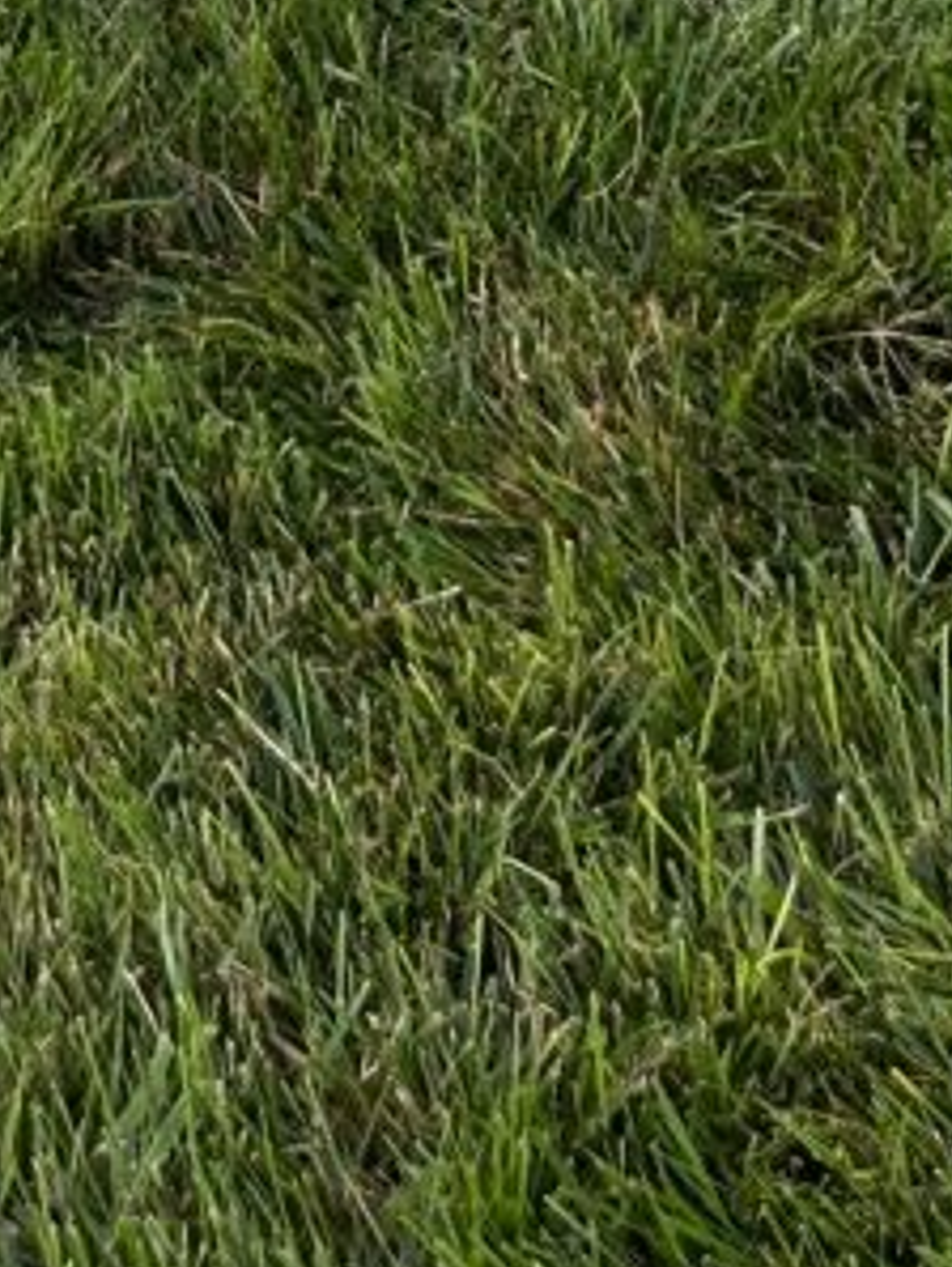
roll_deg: +0.4
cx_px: 47
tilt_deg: -5.4
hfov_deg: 12.1
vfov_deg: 12.9
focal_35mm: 122
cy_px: -1654
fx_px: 4467
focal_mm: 5.1
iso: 50
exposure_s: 1/397
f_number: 1.6
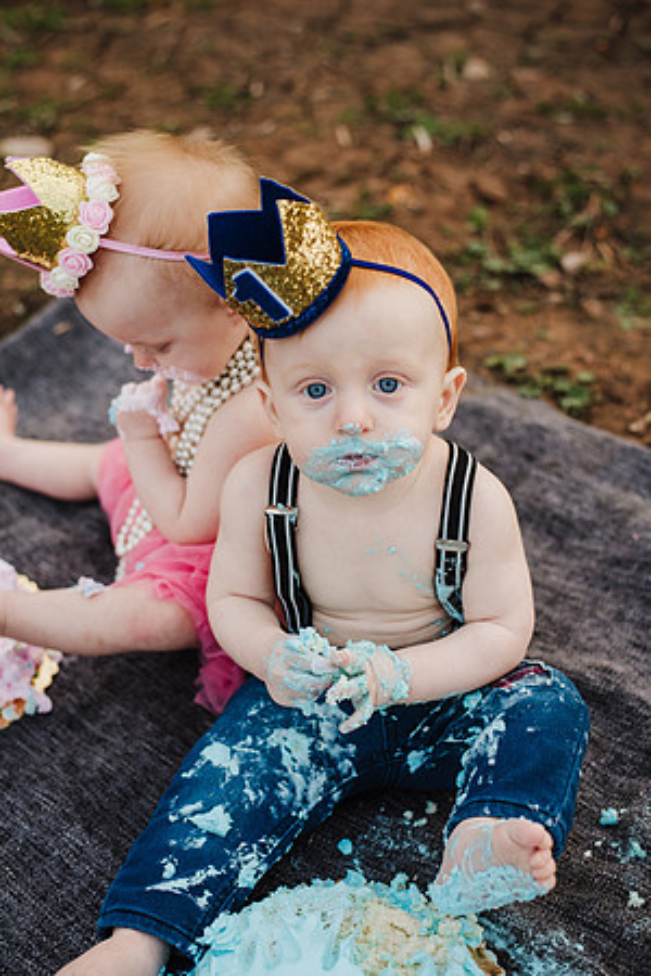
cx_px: 326
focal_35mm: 50
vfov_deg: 39.6
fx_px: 1356
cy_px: 488
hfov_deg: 27.0
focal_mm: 50
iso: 400
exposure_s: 1/500
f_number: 2.8
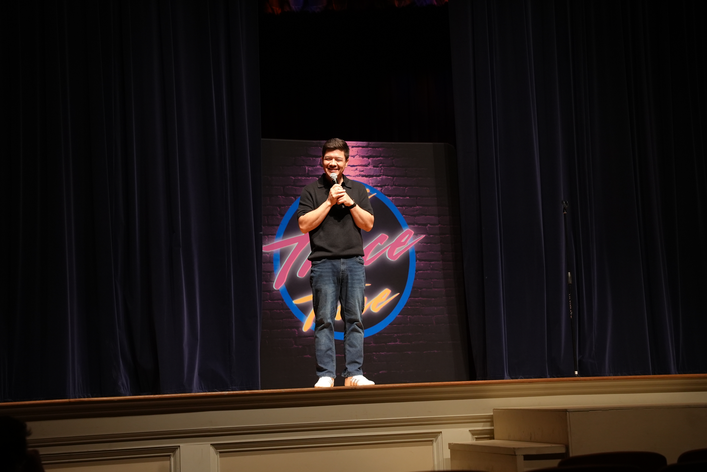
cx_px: 354
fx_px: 1375
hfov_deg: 28.8
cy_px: 236
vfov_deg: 19.5
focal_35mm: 70
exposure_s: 1/160
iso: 2500
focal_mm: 70
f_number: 4
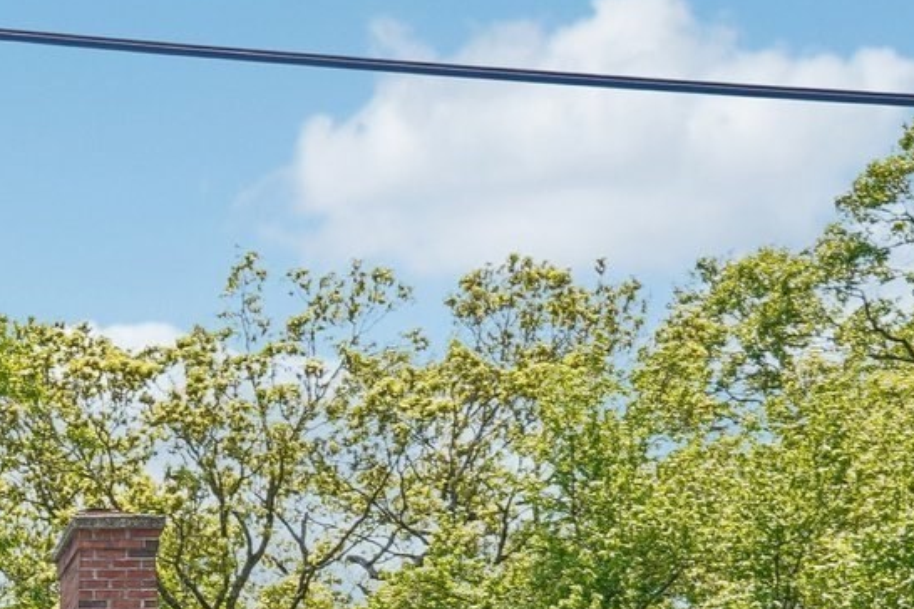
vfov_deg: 11.0
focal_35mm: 120
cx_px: -618
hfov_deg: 15.2
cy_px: 919
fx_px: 3046
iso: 100
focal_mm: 32
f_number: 9
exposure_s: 1/50
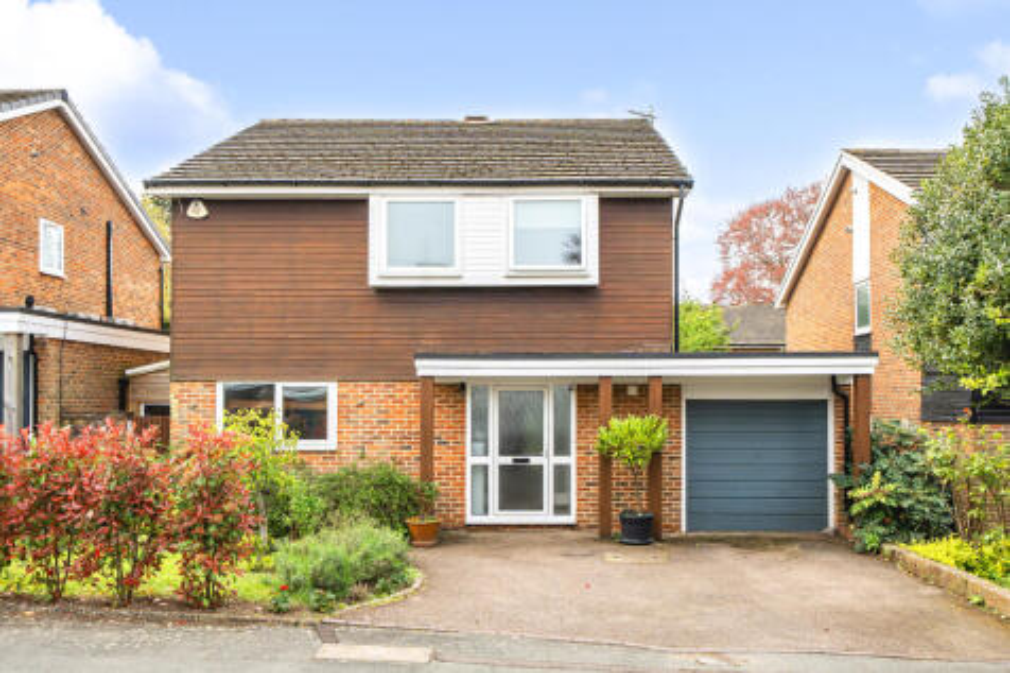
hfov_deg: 61.9
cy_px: 336
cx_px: 505
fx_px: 841
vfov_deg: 43.6
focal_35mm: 30
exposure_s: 1/160
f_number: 8
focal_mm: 20
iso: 400
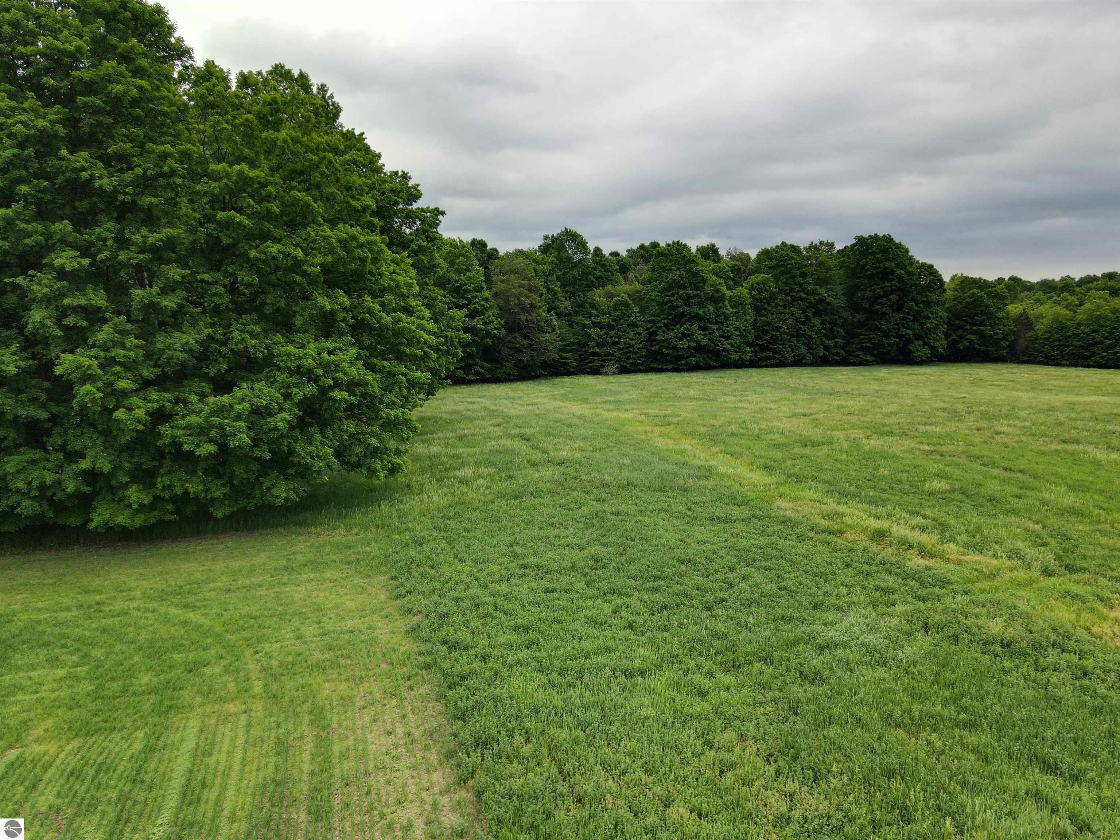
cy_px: 420
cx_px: 560
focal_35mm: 24
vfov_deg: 56.8
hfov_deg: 71.6
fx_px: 777
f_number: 2.8
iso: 100
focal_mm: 4.5
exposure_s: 1/640
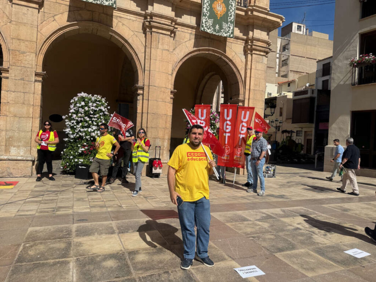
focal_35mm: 24
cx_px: 188
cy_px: 141
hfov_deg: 71.6
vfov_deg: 56.8
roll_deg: -2.5
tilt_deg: +0.9
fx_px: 261
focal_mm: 6.76
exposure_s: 1/7353
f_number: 1.78
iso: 80
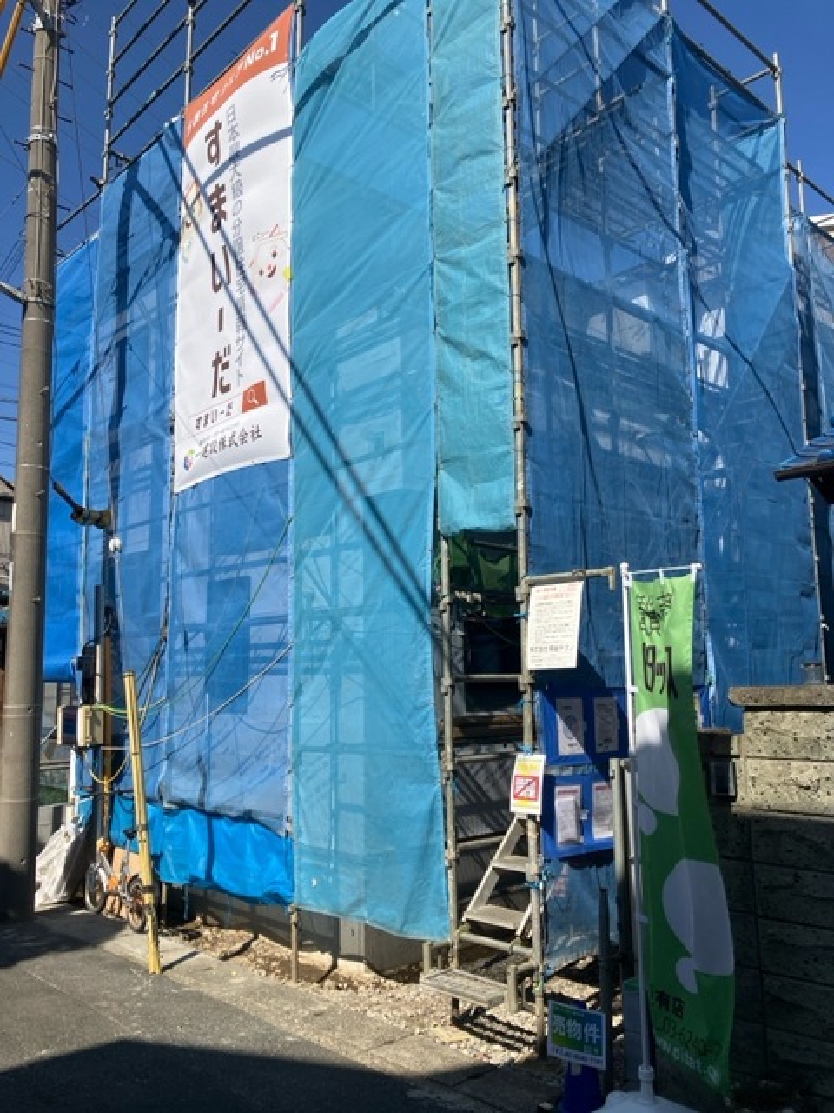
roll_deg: -0.8
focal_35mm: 28
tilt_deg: +9.9
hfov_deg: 49.7
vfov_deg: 63.4
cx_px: 417
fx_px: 899
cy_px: 556
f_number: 1.8
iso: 32
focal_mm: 3.99
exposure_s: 1/2433
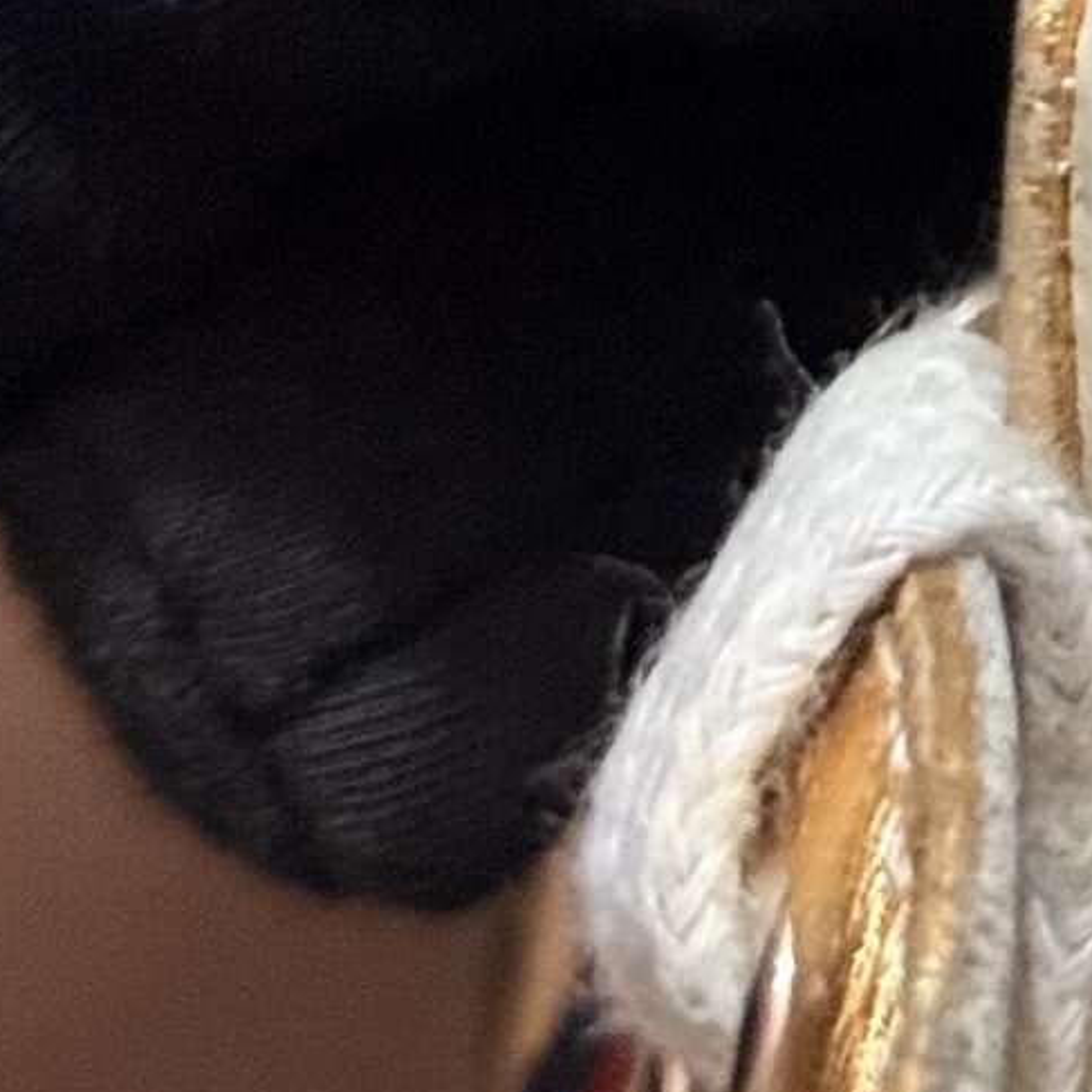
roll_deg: +1.3
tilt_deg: -42.3
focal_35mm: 223
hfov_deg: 7.6
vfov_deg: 7.3
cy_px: -1709
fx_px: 7959
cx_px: 2101
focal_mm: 6.76
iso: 400
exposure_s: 1/33
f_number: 1.78
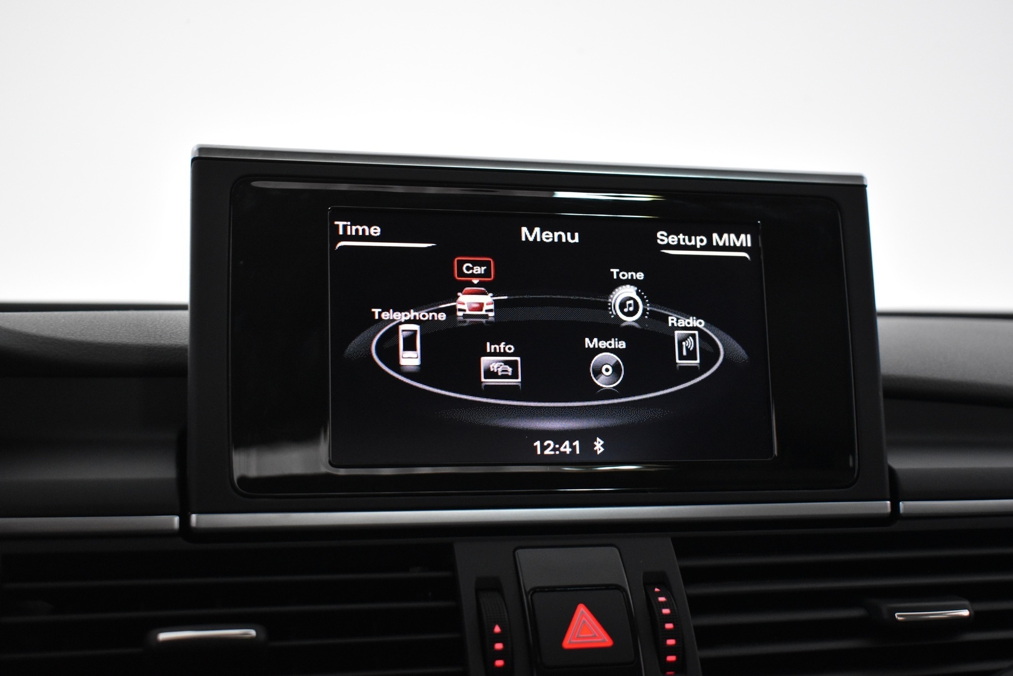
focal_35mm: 51
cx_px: 506
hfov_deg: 38.9
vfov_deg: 26.5
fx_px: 1435
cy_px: 338
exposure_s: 1/50
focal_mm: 34
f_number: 4.5
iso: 2200
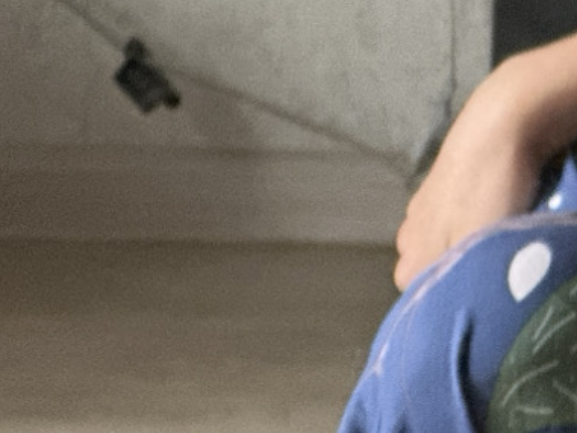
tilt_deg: -3.0
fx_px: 6736
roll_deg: -2.2
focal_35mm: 404
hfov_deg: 4.7
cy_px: -382
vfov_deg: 3.7
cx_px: 1510
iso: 1000
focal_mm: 9
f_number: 2.8
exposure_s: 1/60
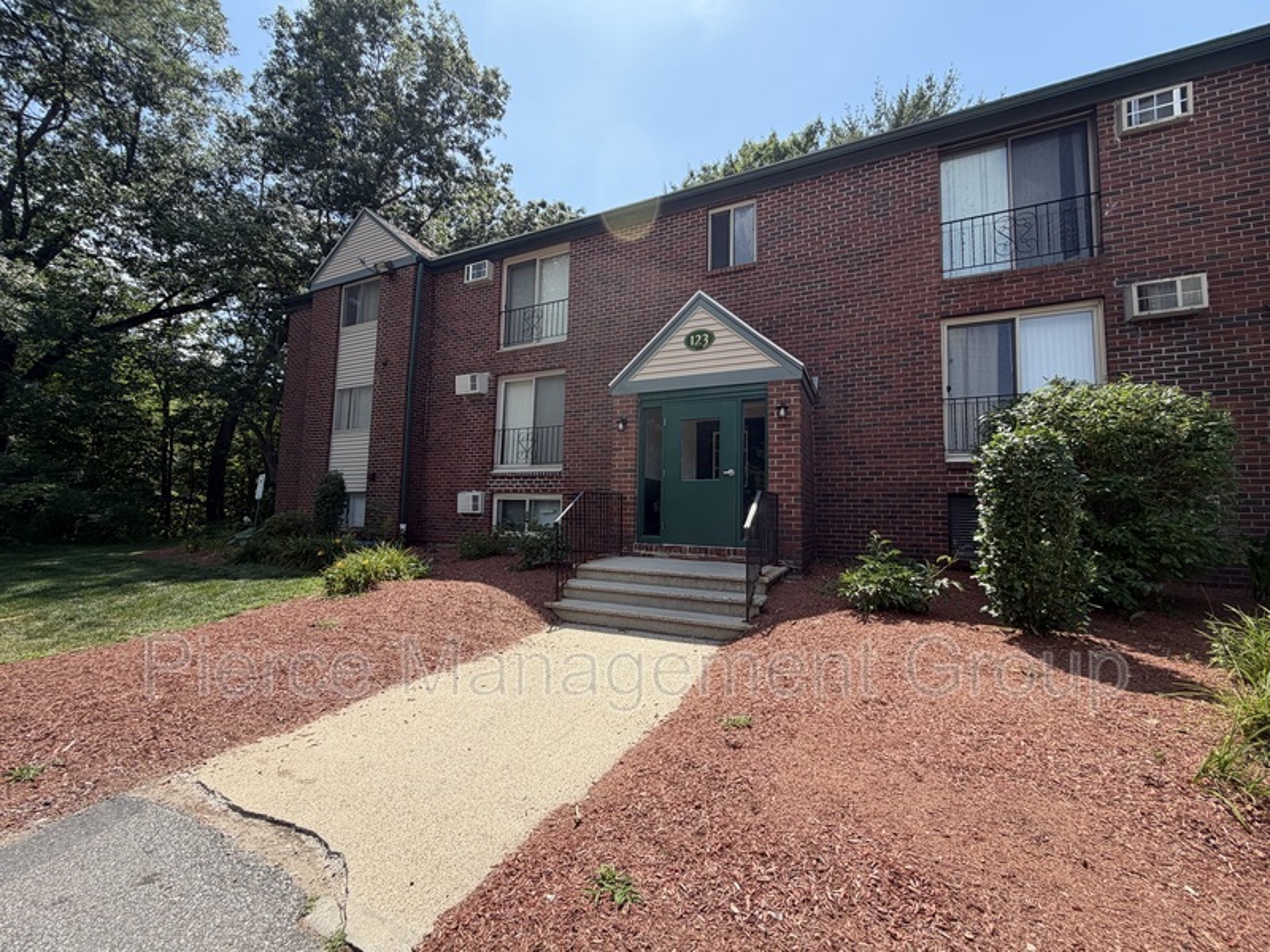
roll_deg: -0.2
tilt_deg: +6.2
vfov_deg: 85.7
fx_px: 514
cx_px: 635
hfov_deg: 102.1
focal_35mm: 14
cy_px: 476
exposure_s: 1/770
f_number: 2.2
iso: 32
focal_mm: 2.22
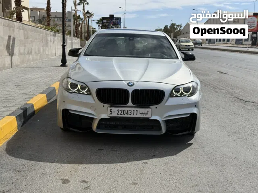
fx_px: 358
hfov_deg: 39.7
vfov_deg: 30.3
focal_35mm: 48
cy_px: 96
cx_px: 129
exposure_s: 1/8772
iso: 80
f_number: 1.78
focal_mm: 6.76
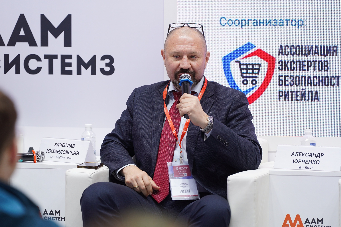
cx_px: 170
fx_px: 1893
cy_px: 114
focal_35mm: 200
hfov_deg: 10.3
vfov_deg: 6.9
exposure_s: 1/100
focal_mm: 200
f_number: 3.5
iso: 640
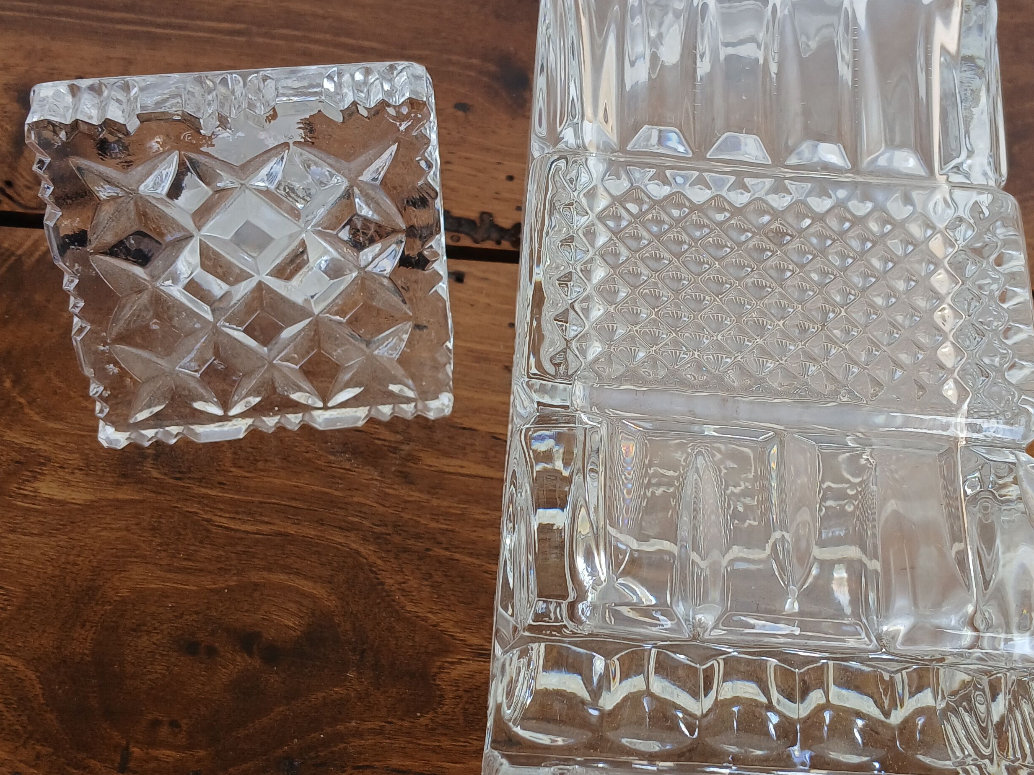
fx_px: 1284
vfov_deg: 33.6
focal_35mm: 43
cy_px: 390
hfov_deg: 43.7
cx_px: 609
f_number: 1.8
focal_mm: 3.98
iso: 32
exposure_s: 1/100
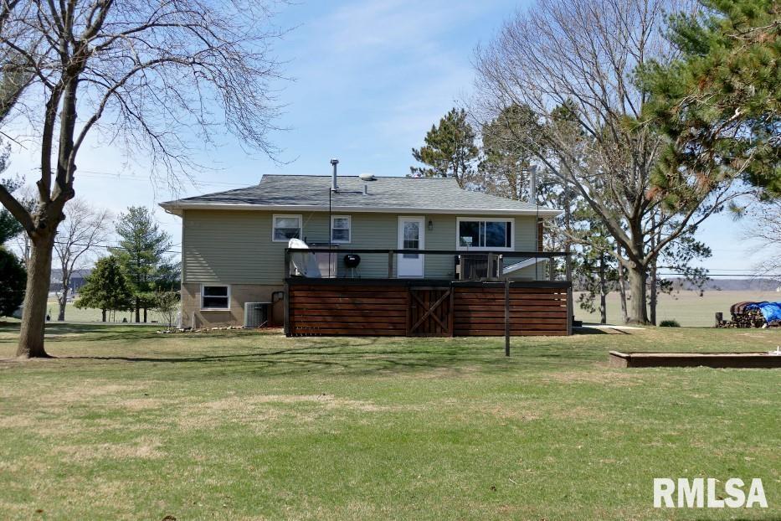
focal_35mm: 44
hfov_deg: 44.5
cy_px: 260
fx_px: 954
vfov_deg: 30.5
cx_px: 390
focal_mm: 16
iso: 125
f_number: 3.2
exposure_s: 1/1600
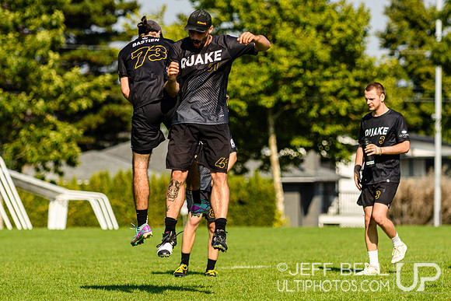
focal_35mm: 315
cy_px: 97
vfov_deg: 4.4
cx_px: 225
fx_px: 3945
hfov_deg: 6.5
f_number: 3.2
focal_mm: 150
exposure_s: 1/1250
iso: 100
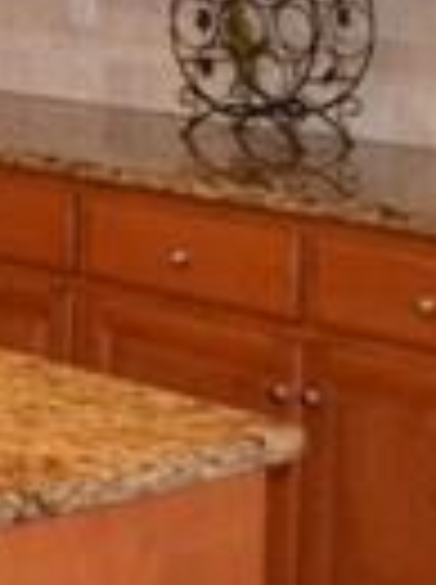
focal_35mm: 128
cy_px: -142
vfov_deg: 14.8
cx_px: -742
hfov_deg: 9.7
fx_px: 2157
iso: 2800
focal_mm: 18
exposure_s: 1/60
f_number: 3.5
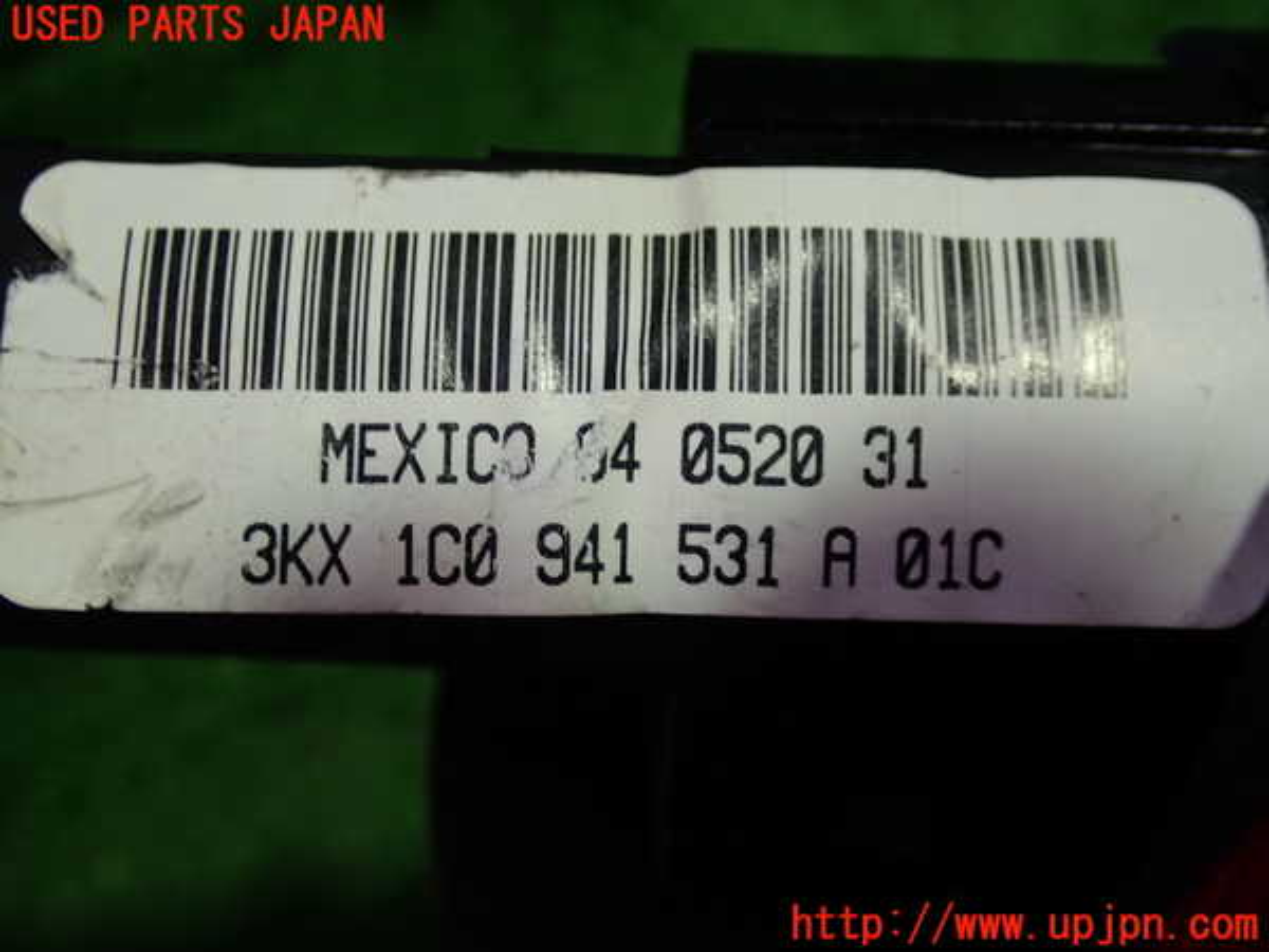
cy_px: 476
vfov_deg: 32.9
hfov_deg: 42.9
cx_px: 634
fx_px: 1613
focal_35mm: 44
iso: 200
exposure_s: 1/60
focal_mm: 7.84
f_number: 2.9
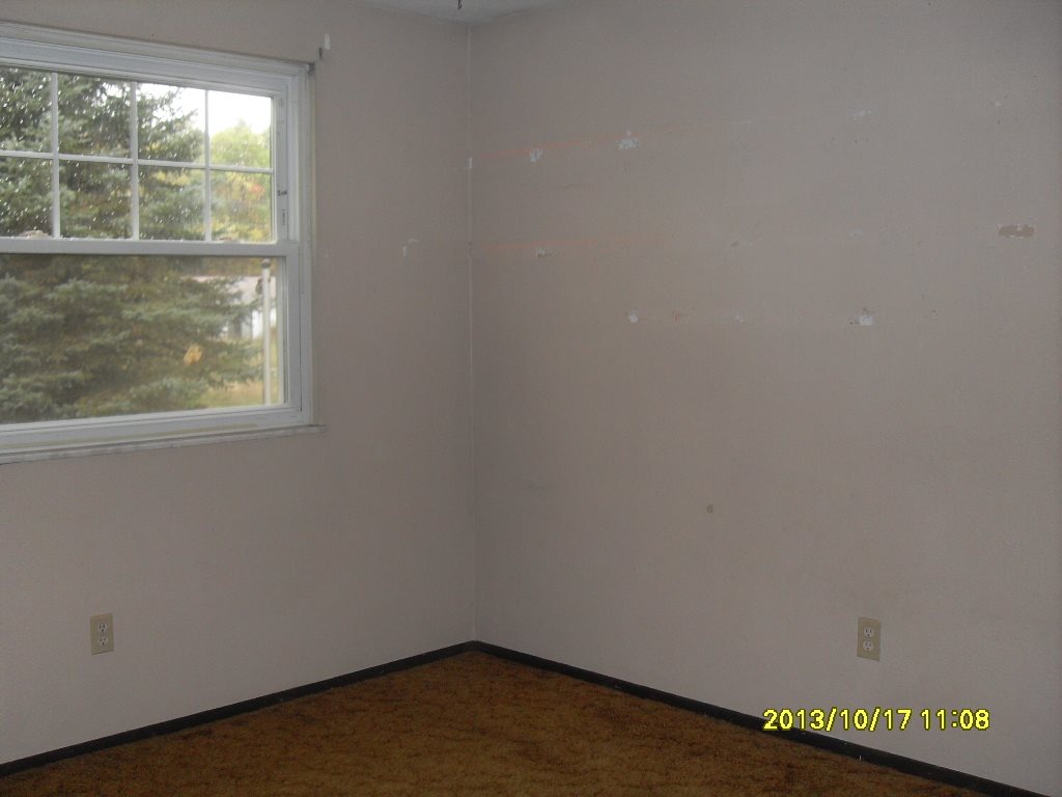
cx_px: 531
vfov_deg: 38.7
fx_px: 1135
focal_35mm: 37
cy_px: 398
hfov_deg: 50.1
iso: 100
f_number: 2.8
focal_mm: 6.3
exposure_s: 1/45
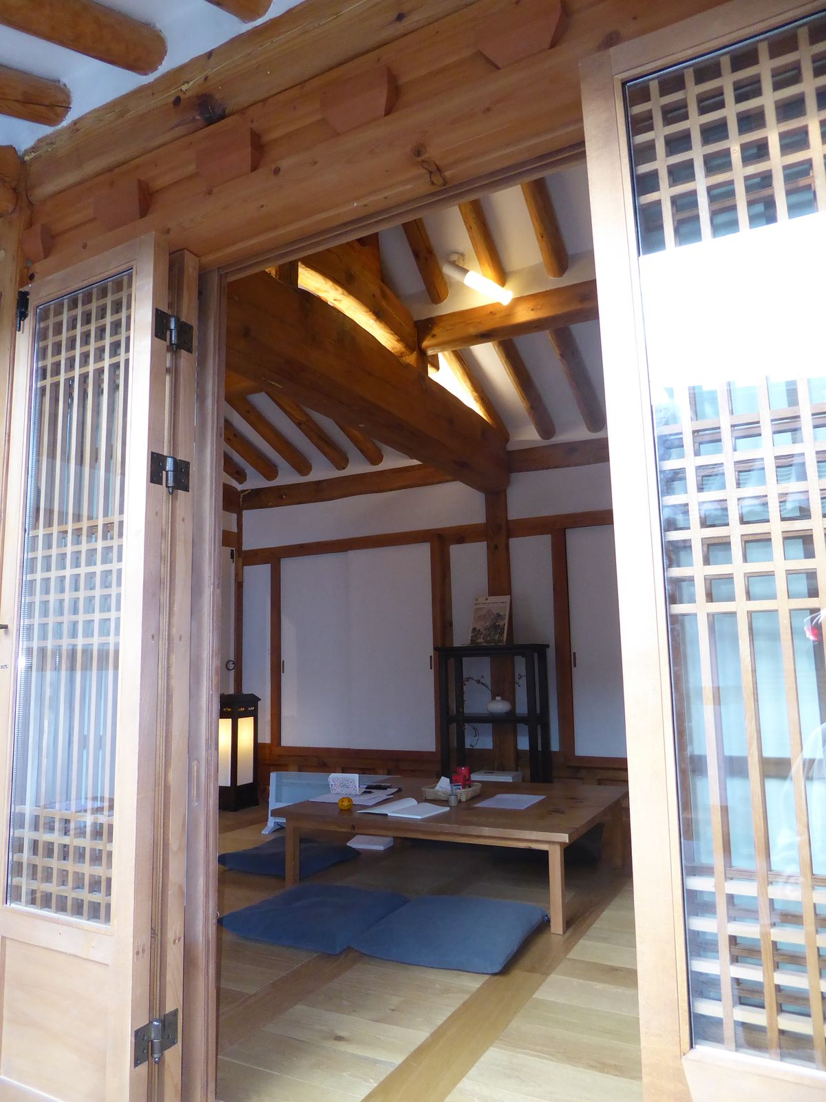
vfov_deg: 69.4
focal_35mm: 25
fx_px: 795
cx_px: 413
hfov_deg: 54.9
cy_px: 551
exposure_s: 1/60
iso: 400
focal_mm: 4.3
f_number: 3.3
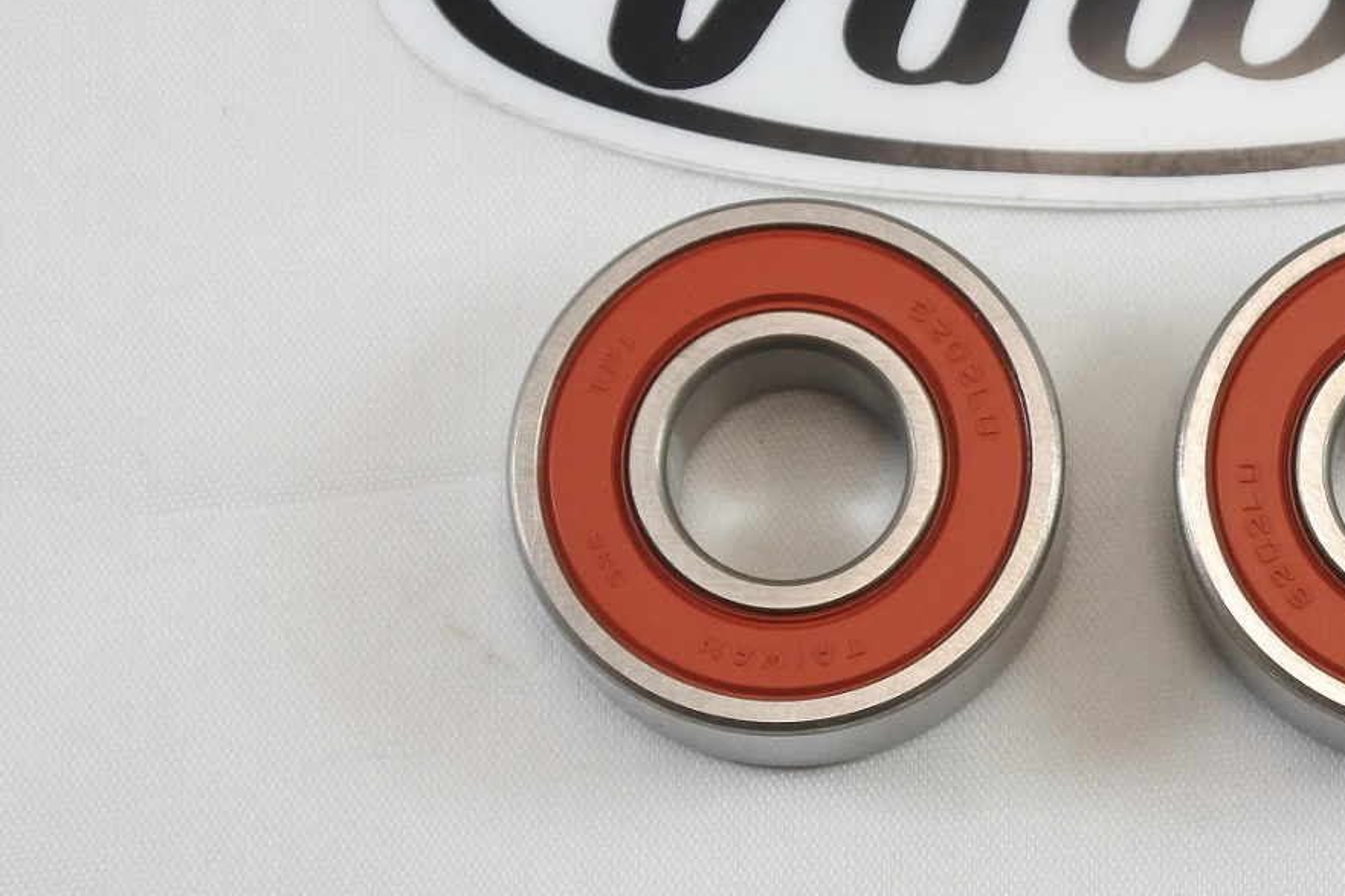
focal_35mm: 99
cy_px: 247
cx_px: 1140
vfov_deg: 13.8
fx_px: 3698
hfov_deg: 20.3
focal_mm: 21
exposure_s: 1/125
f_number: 4.8
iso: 450
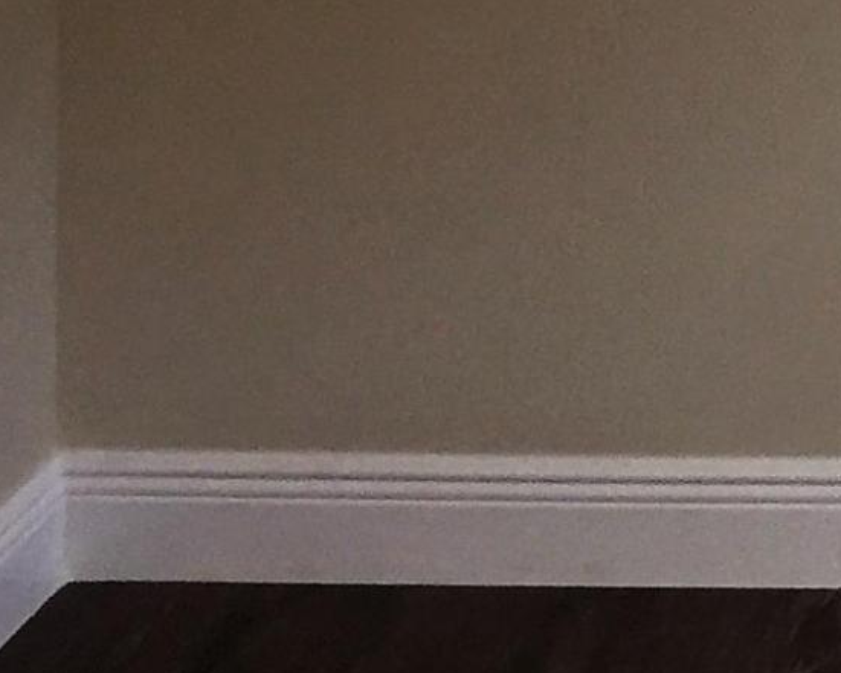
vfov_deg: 9.9
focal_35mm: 148
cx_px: 1972
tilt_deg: -5.3
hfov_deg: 11.1
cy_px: -502
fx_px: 3684
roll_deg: -3.3
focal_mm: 4.15
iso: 50
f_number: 2.2
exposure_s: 1/30
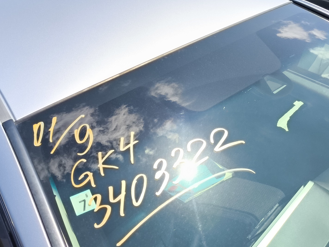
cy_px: 28
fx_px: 428
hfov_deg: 41.8
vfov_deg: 30.8
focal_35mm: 45
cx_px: 129
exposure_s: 1/983
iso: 50
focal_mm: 4.71
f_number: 1.7
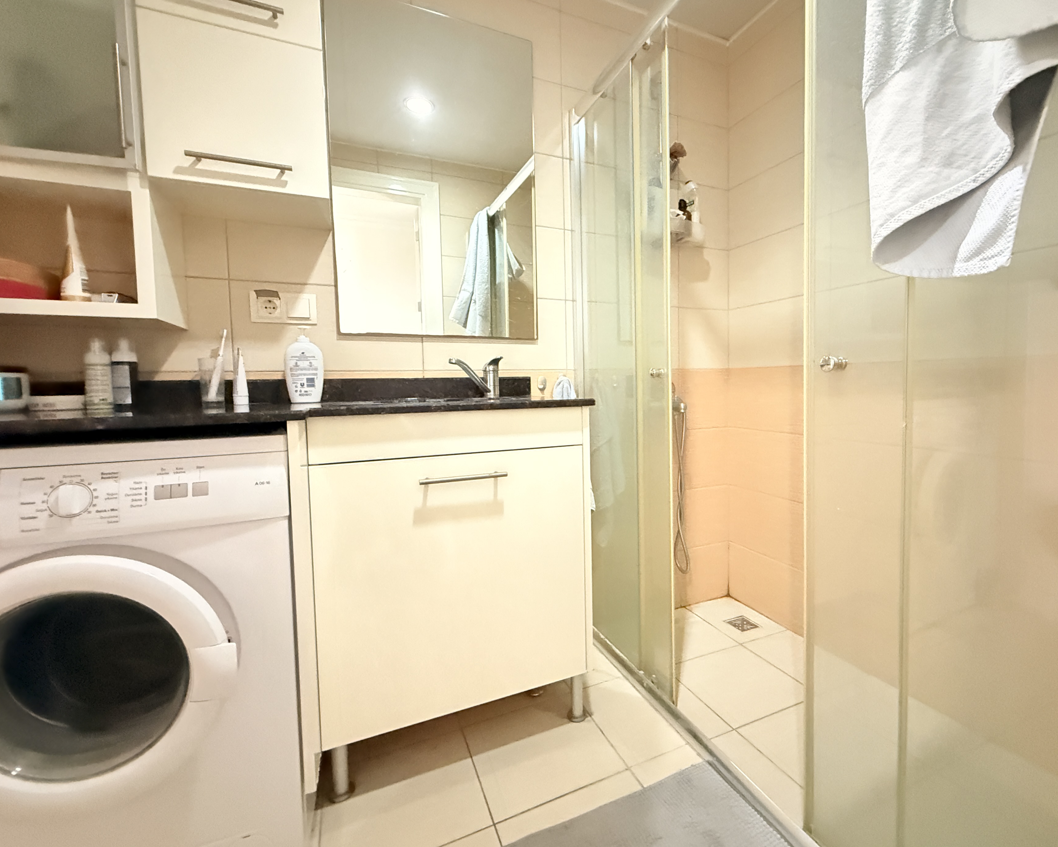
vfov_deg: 80.3
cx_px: 587
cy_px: 410
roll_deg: +0.4
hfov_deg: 92.7
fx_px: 501
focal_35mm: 16
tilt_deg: -4.4
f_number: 2.2
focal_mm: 2.22
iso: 1250
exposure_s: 1/33
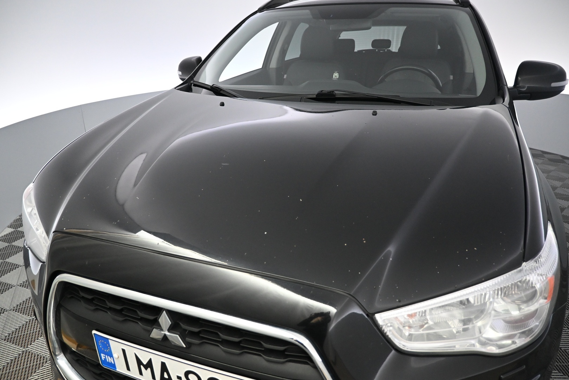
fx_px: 379
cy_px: 190
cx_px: 284
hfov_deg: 73.7
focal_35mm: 24
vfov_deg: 53.1
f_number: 3.5
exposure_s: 1/125
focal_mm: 16
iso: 2200
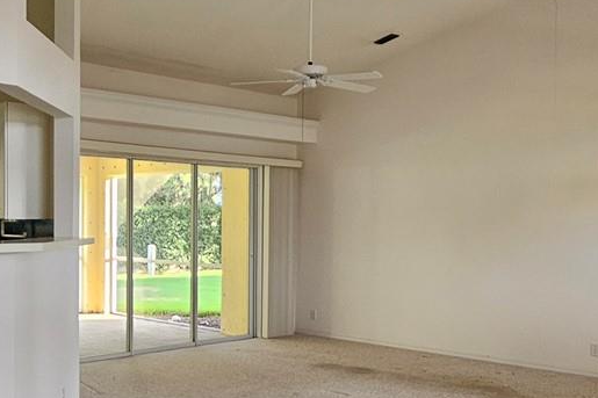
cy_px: 253
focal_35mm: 42
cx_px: 250
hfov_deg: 46.2
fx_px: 697
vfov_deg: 31.7
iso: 160
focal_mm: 2.2
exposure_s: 1/60
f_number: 2.2
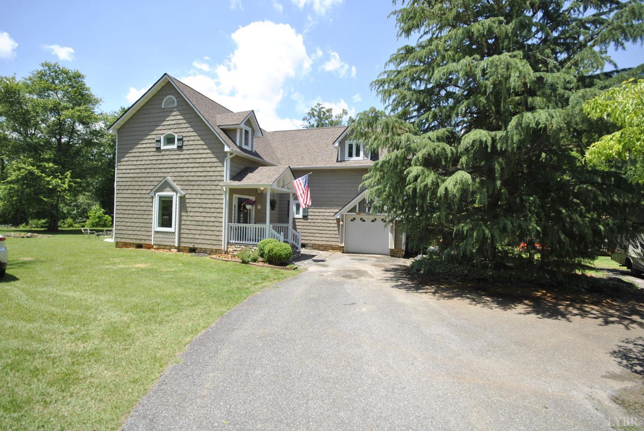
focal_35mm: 15
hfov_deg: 100.3
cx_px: 322
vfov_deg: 77.5
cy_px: 216
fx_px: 269
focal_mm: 10
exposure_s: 1/200
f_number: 7.1
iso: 100
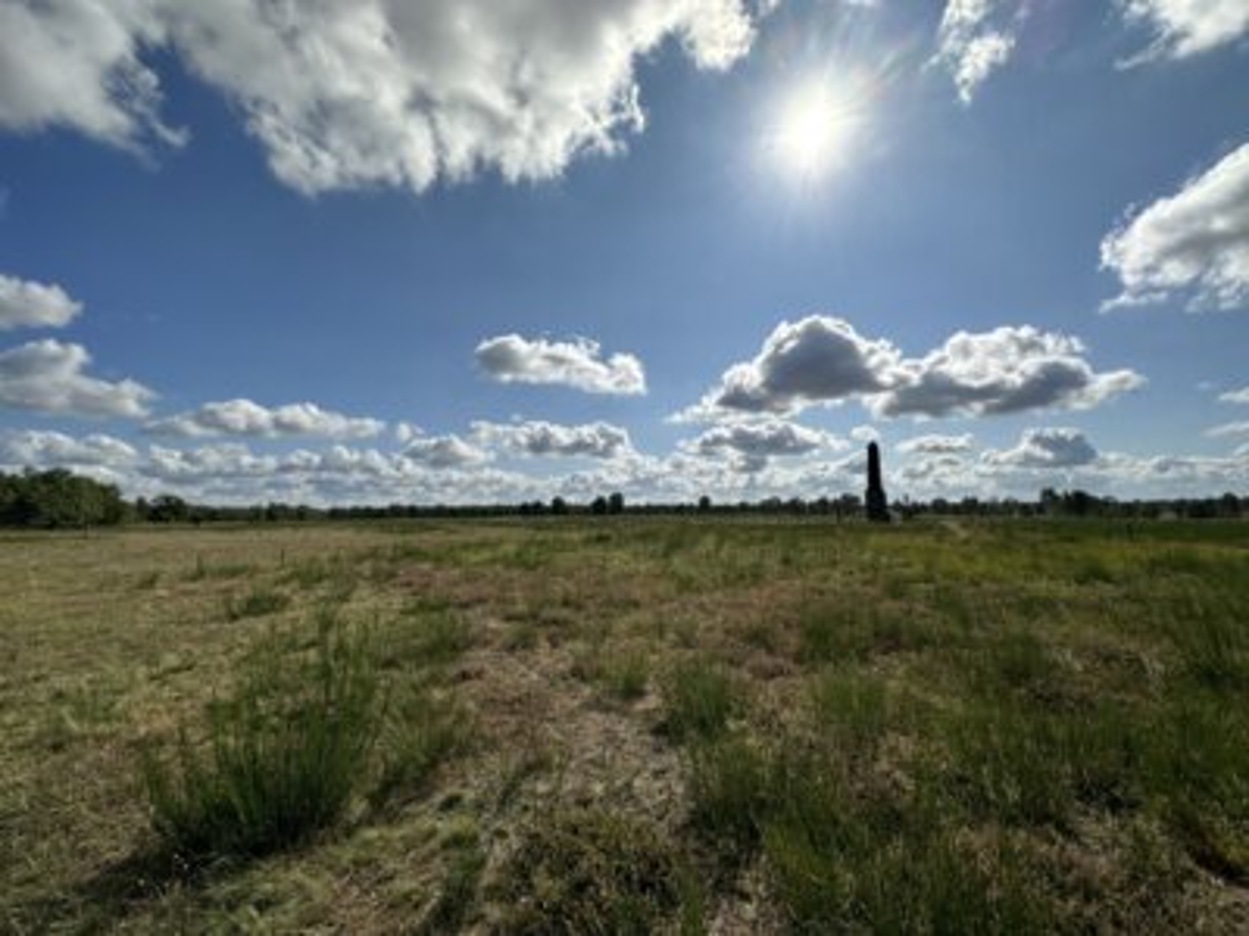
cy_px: 468
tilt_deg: +5.2
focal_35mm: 14
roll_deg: -0.1
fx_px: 505
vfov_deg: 85.7
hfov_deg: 102.1
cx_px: 624
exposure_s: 1/6897
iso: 50
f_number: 2.2
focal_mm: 2.22
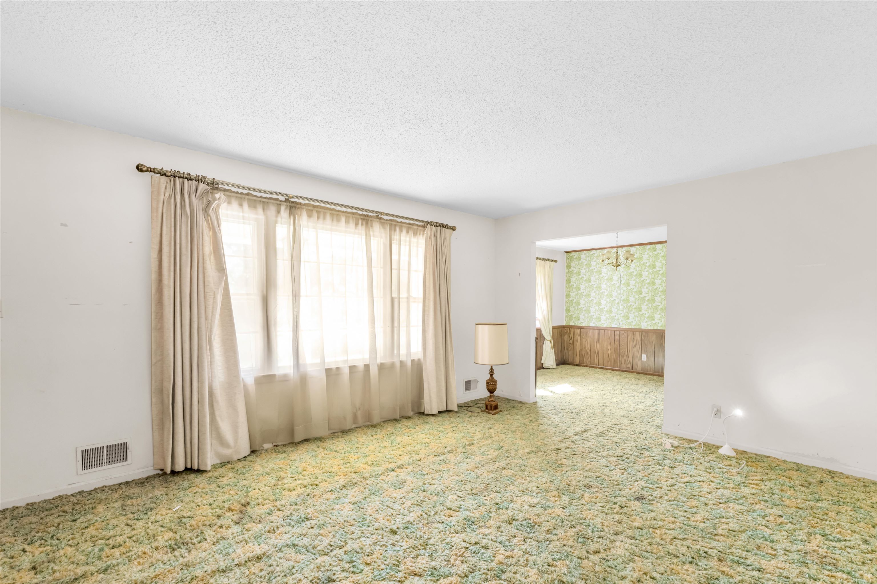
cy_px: 292
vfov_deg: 73.7
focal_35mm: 16
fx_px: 390
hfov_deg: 96.7
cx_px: 438
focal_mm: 16
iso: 640
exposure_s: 1/15
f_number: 8
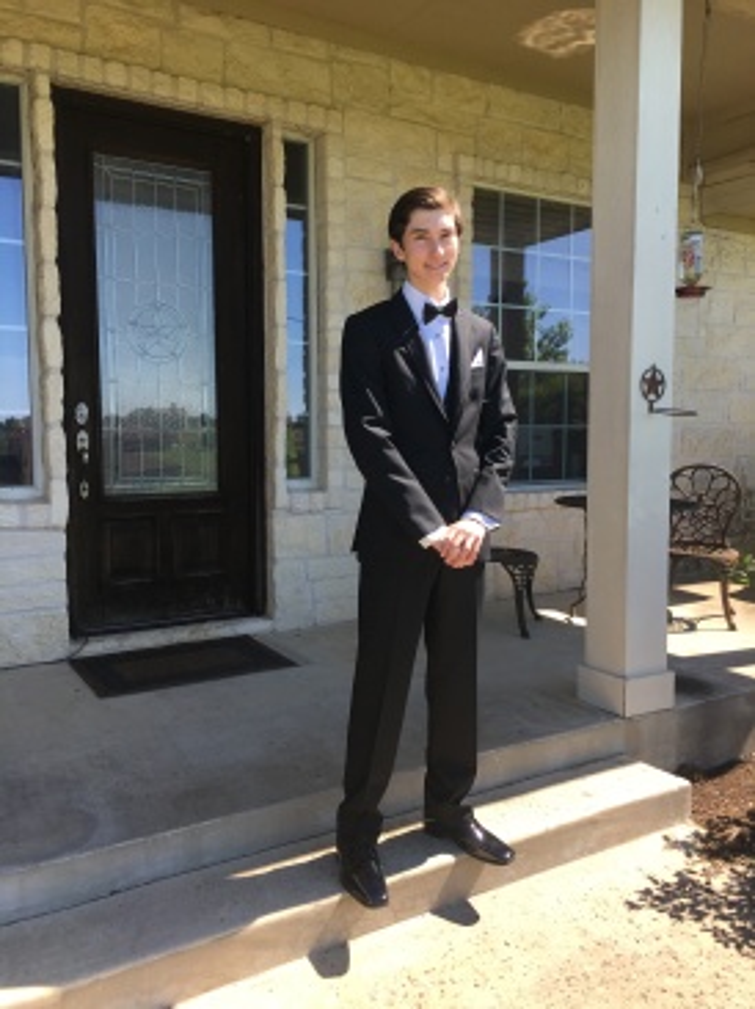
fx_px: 844
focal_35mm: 29
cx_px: 378
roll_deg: +0.7
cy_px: 504
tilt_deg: -4.7
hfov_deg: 48.2
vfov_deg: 61.7
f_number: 2.2
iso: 25
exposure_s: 1/553
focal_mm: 4.15
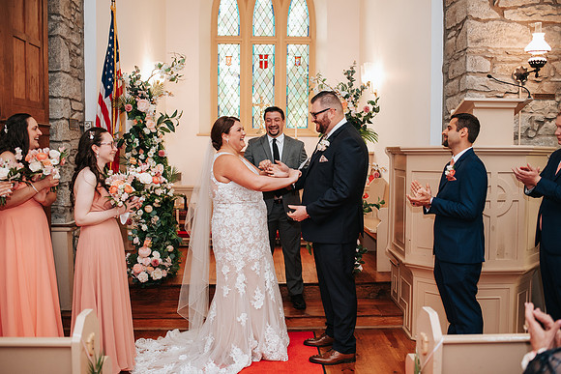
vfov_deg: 36.8
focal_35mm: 36
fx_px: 562
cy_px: 184
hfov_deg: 53.0
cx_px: 285
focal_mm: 35
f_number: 2.8
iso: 1000
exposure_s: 1/200
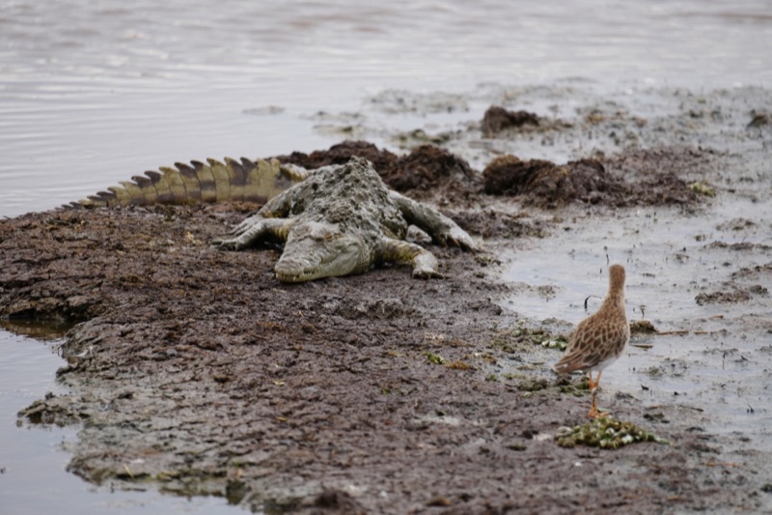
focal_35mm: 525
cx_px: 386
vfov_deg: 2.6
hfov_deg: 3.9
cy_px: 258
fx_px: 11255
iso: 250
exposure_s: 1/500
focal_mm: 350
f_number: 6.3
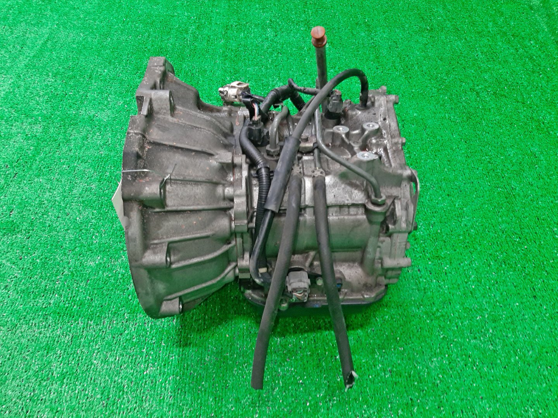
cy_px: 209
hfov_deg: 67.3
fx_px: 419
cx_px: 279
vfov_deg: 53.1
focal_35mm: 26
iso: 181
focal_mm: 3.93
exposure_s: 1/50
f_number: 1.7
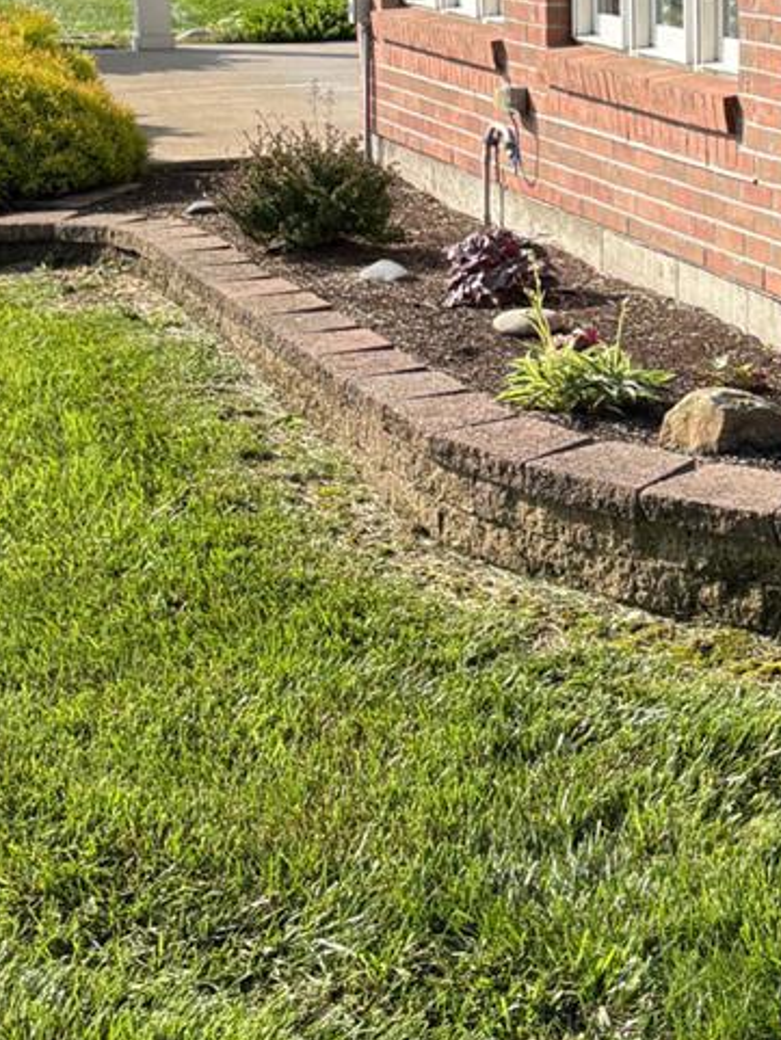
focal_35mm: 81
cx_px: 1018
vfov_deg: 23.8
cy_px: 226
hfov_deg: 17.1
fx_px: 2436
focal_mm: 5.96
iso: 64
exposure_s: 1/2141
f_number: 1.6
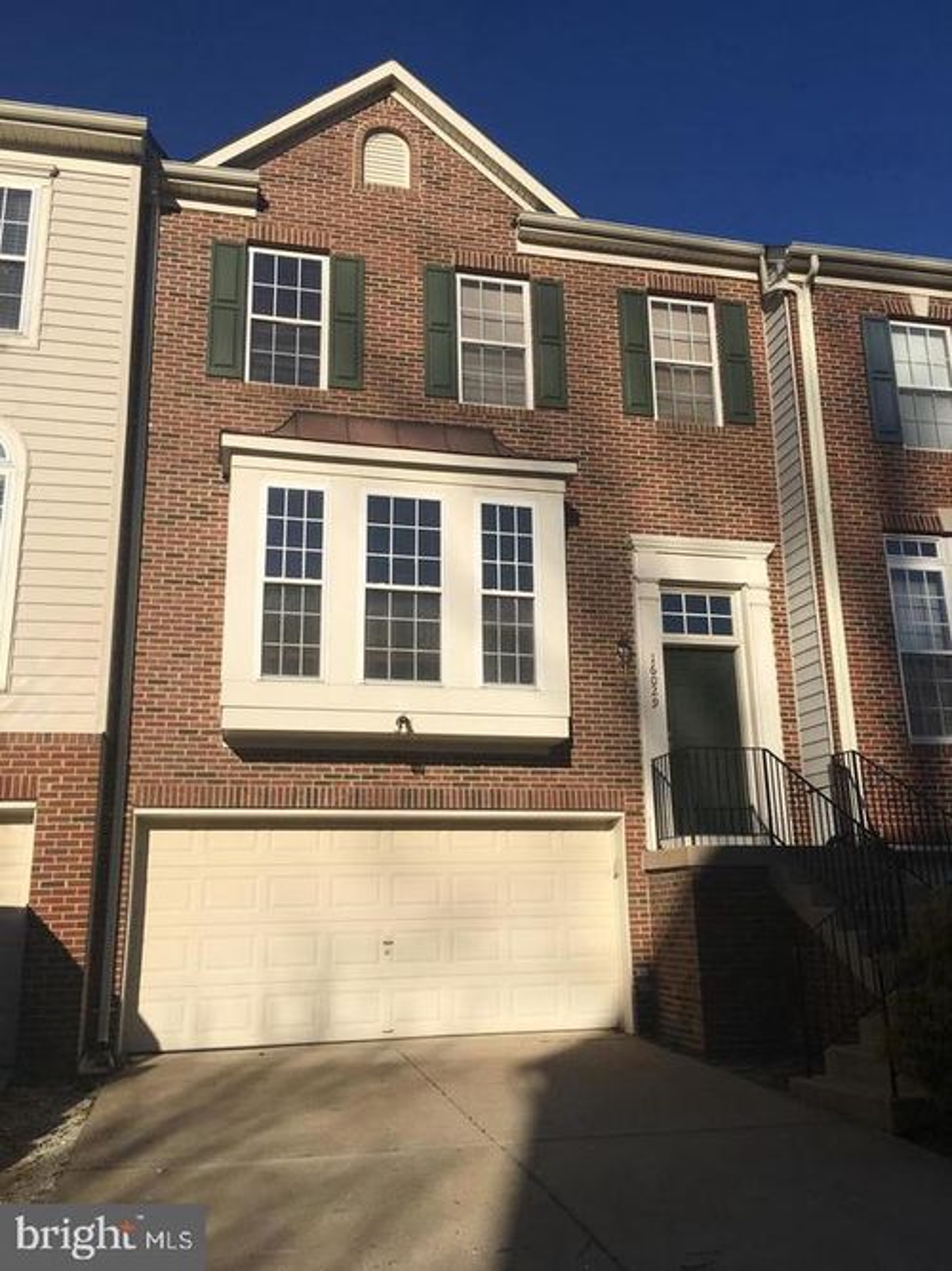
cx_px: 476
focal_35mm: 29
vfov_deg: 61.7
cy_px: 636
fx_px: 1064
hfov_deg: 48.2
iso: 25
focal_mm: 4.15
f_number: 2.2
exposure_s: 1/3663
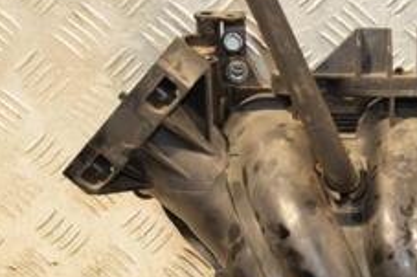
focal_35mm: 135
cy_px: 193
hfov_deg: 15.0
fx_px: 1563
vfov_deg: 10.1
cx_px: 397
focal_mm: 34
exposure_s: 1/125
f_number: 5
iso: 800
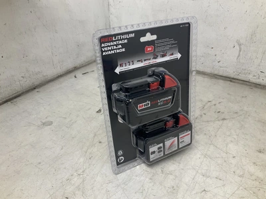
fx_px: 223
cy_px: 100
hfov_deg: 61.7
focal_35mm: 29
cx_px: 133
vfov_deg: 48.2
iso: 40
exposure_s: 1/120
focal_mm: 3
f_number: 1.8
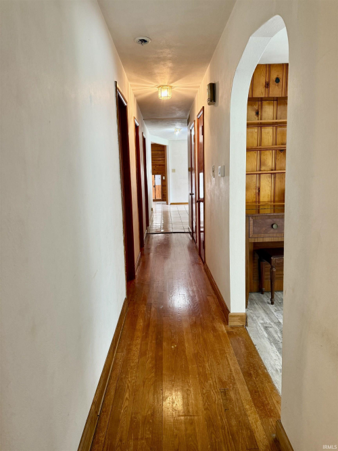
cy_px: 226
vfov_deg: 71.6
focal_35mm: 24
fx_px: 313
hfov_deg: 56.8
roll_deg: +2.3
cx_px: 169
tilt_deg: -7.0
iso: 250
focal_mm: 6.76
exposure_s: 1/60
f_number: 1.78
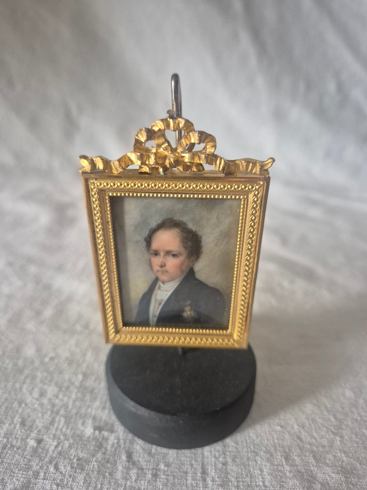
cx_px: 184
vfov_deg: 73.9
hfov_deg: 58.9
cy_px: 245
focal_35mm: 23
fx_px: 325
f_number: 1.8
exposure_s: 1/100
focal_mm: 5.4
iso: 1000
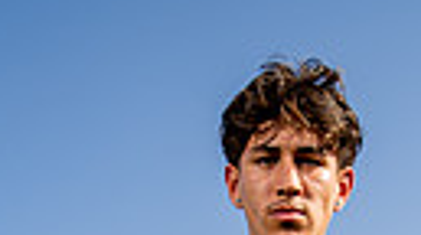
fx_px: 981
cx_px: 209
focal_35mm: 88
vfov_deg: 10.0
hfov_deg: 24.2
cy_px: 721
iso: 50
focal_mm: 24
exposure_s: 1/125
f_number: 7.1
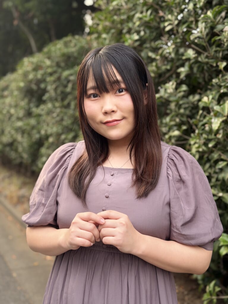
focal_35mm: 48
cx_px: 114
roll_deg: +0.4
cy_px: 152
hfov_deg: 30.3
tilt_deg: -3.5
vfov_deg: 39.7
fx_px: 422
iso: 160
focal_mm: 6.76
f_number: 1.78
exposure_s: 1/60
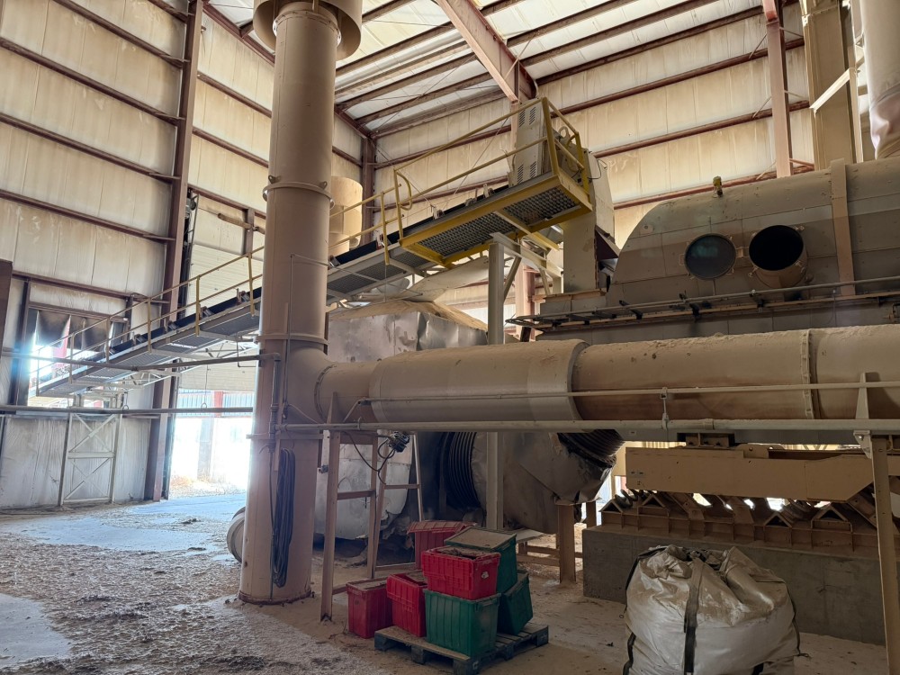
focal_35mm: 24
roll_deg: -0.8
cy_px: 338
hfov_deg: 71.6
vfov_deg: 56.8
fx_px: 624
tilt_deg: +8.9
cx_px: 450
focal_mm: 6.76
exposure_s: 1/60
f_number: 1.78
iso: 400
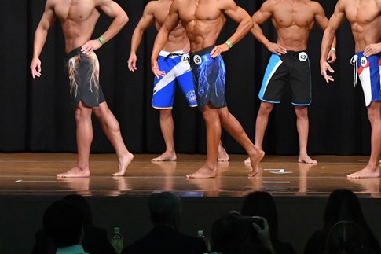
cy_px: 63
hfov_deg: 8.7
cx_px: 304
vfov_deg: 5.8
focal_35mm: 235
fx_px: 2486
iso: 8000
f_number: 5.6
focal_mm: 98
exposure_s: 1/400
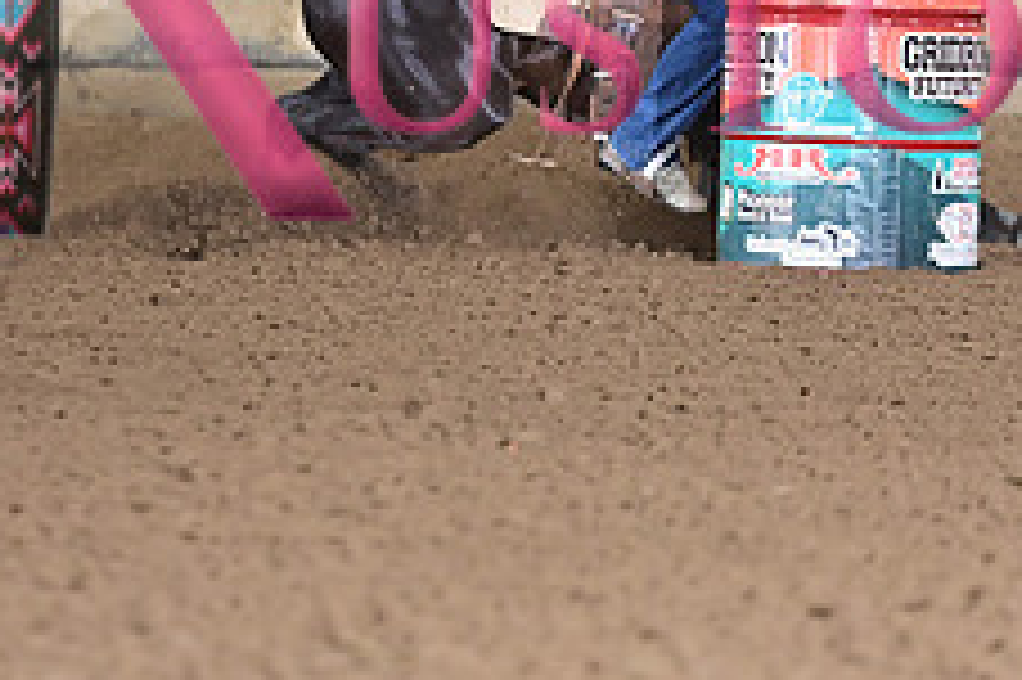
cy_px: -92
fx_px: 14524
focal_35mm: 512
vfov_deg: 2.7
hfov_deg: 4.0
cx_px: 788
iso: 1250
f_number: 3.2
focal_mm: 200
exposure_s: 1/250
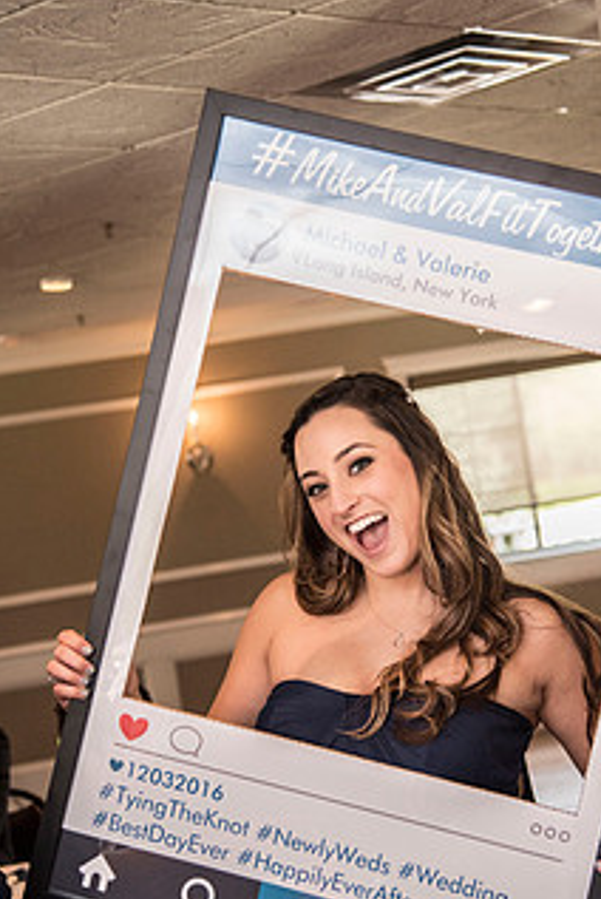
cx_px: 397
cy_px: 539
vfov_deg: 25.9
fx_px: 1949
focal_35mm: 78
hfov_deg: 17.5
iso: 1000
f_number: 4
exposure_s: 1/200
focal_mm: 55
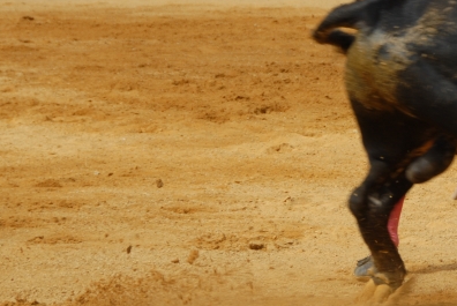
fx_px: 4435
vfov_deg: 3.9
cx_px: 526
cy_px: -19
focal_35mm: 349
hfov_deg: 5.9
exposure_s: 1/250
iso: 100
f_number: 6.7
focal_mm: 90
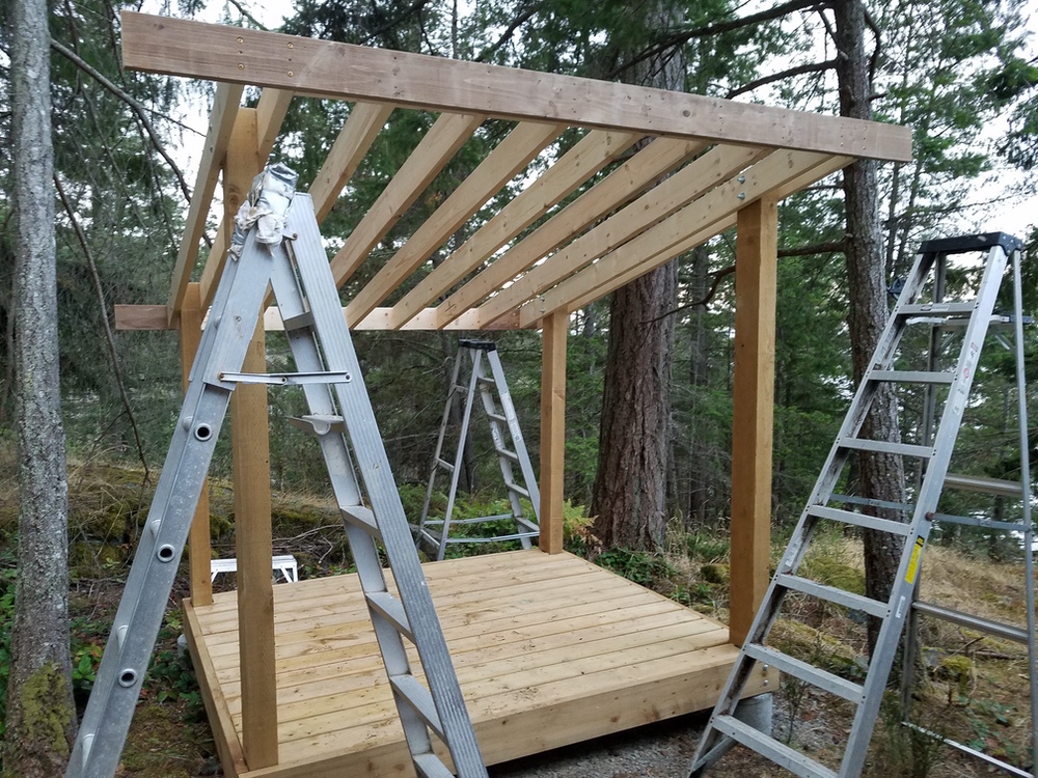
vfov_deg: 53.1
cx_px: 519
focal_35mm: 26
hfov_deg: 67.3
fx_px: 780
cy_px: 389
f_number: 1.7
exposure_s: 1/24
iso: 160
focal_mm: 4.2
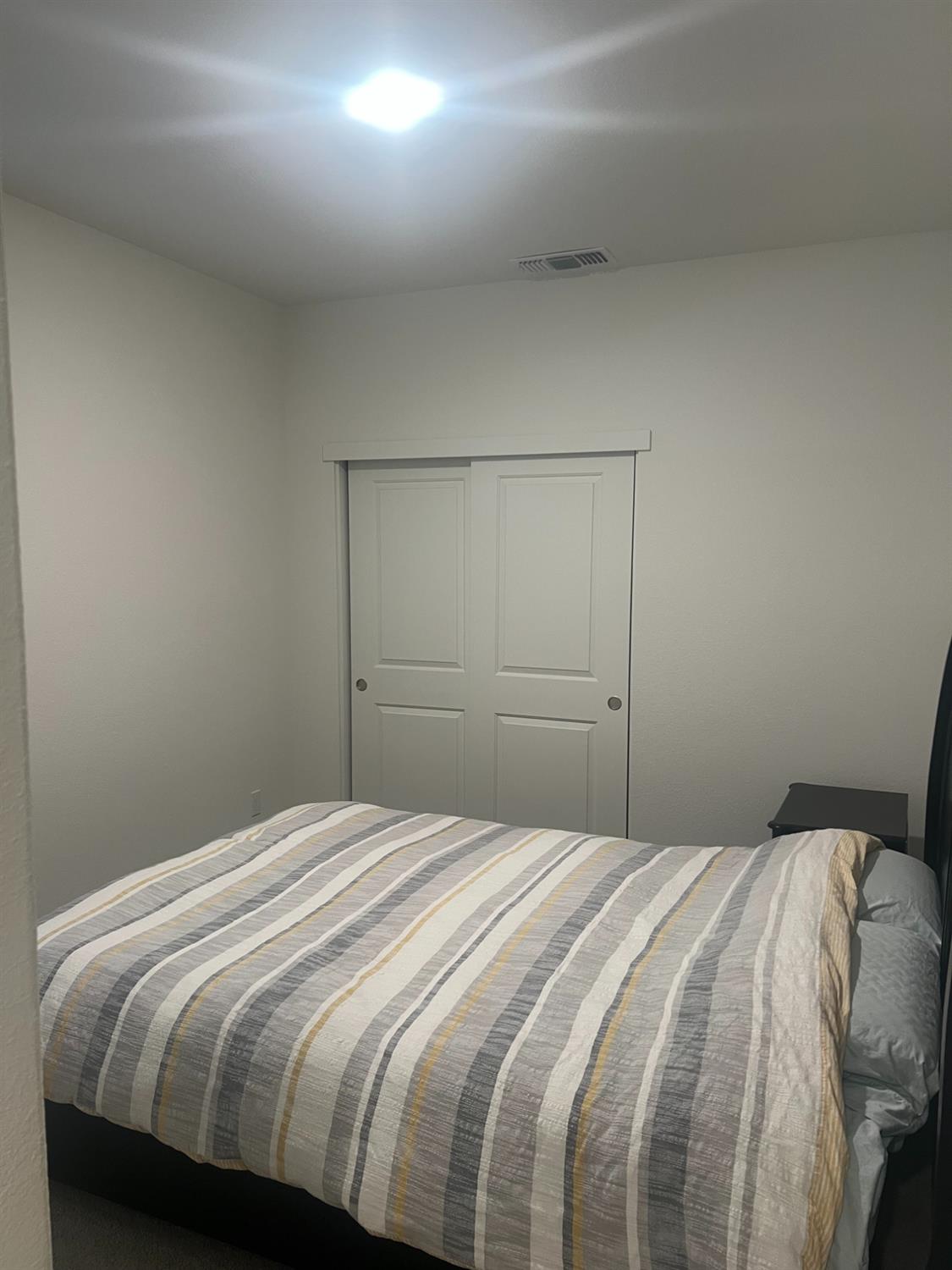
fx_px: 953
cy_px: 635
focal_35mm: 26
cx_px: 476
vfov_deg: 67.3
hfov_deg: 53.1
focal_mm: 5.7
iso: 100
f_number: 1.5
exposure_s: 1/60
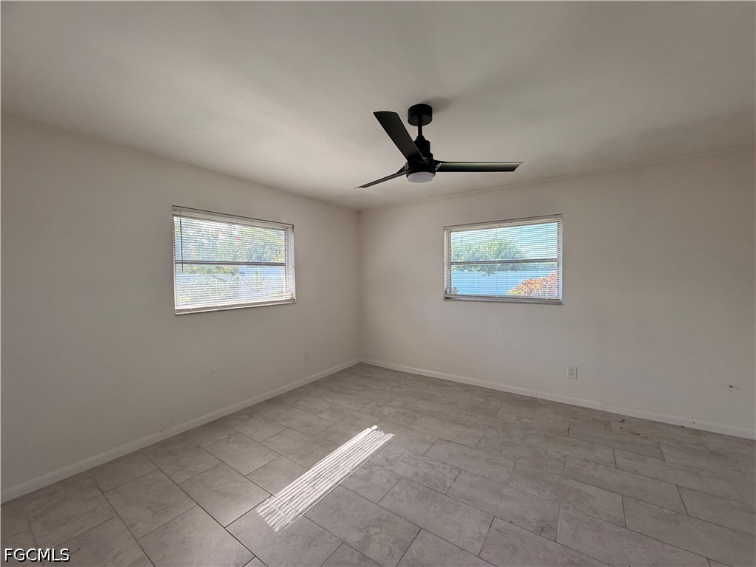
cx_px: 378
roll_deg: +1.1
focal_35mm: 14
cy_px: 284
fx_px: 306
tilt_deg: -1.6
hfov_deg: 102.1
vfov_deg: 85.7
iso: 100
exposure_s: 1/120
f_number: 2.2
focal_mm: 2.22
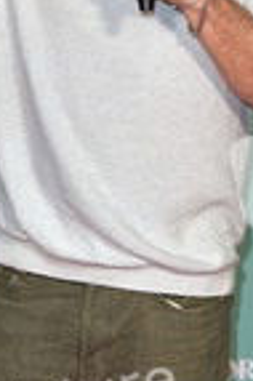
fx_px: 1532
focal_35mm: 145
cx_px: 125
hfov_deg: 9.4
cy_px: 32
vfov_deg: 14.0
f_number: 6.3
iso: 1600
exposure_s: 1/250
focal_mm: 52
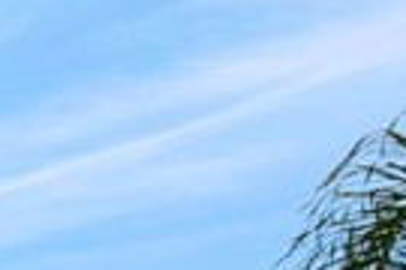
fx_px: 1286
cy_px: 802
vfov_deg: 9.5
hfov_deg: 9.9
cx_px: -971
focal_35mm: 114
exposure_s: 1/500
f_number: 5.6
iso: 100
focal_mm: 10
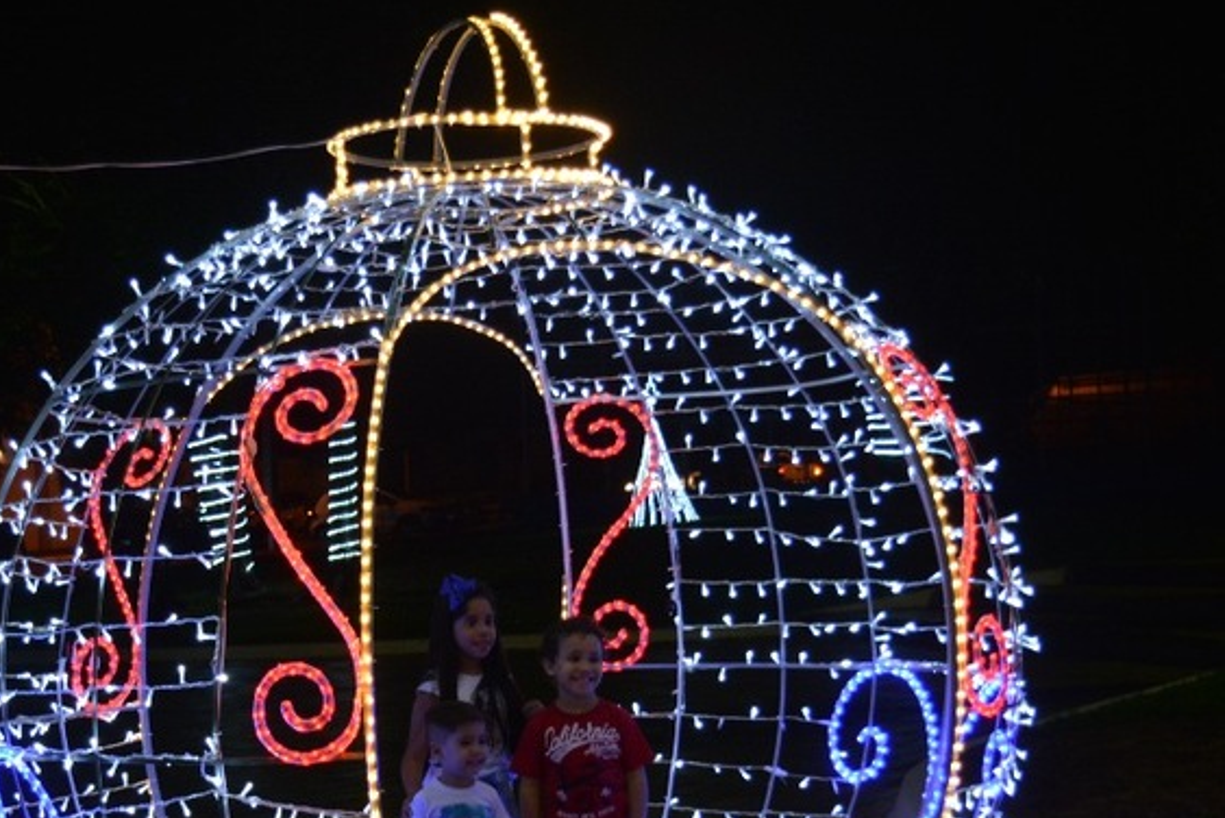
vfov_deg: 18.8
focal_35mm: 72
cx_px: 381
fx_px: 2451
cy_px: 630
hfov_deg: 27.8
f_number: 4.2
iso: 800
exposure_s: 1/50
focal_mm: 30
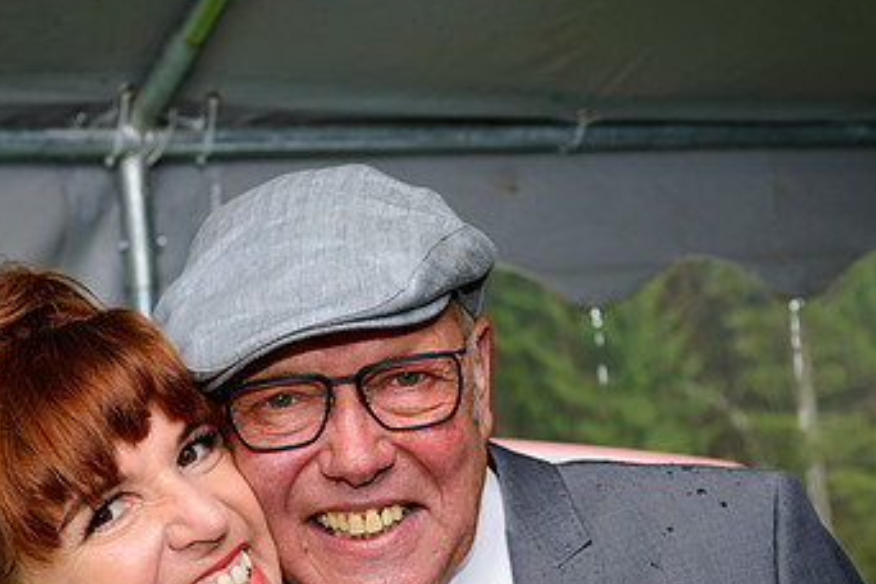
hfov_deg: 21.4
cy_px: 460
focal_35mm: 95
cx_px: 356
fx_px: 2311
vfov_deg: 14.3
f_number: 7.1
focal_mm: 56
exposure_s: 1/60
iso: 800
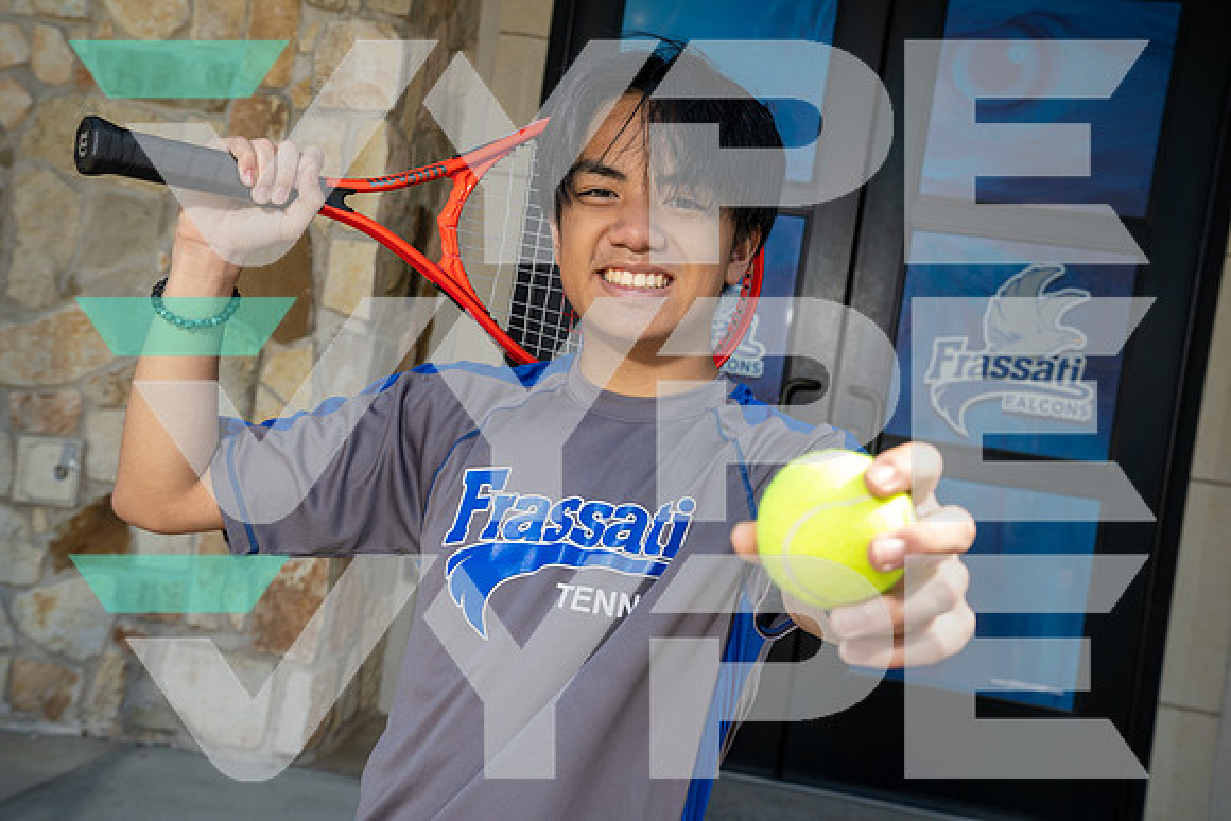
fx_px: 1573
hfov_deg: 42.7
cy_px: 410
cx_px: 616
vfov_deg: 29.3
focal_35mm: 46
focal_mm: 46
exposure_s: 1/250
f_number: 8
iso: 200
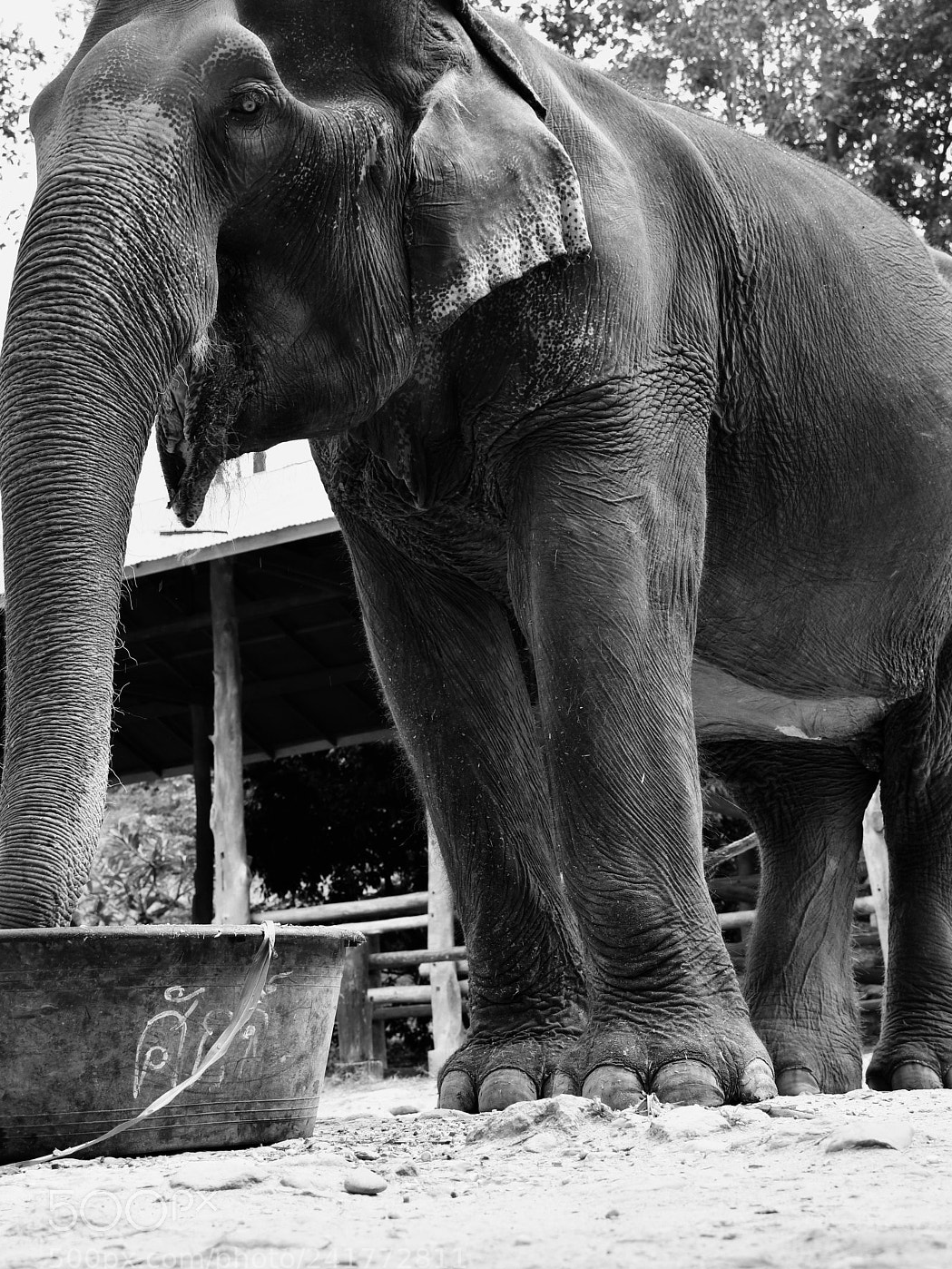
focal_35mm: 66
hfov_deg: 22.3
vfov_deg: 29.4
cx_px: 476
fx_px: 2419
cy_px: 604
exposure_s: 1/160
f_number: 6.3
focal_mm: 40
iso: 200
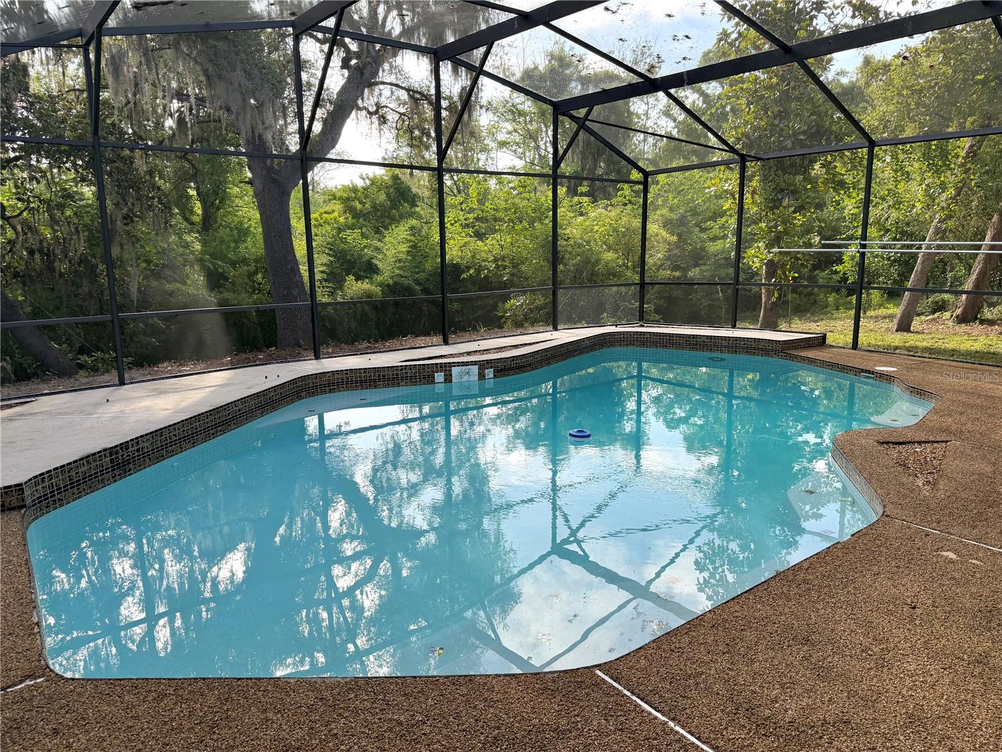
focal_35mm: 24
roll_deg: +1.1
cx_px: 501
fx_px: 695
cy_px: 376
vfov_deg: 56.8
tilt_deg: -10.5
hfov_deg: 71.6
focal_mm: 6.76
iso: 100
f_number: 1.78
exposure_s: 1/1230
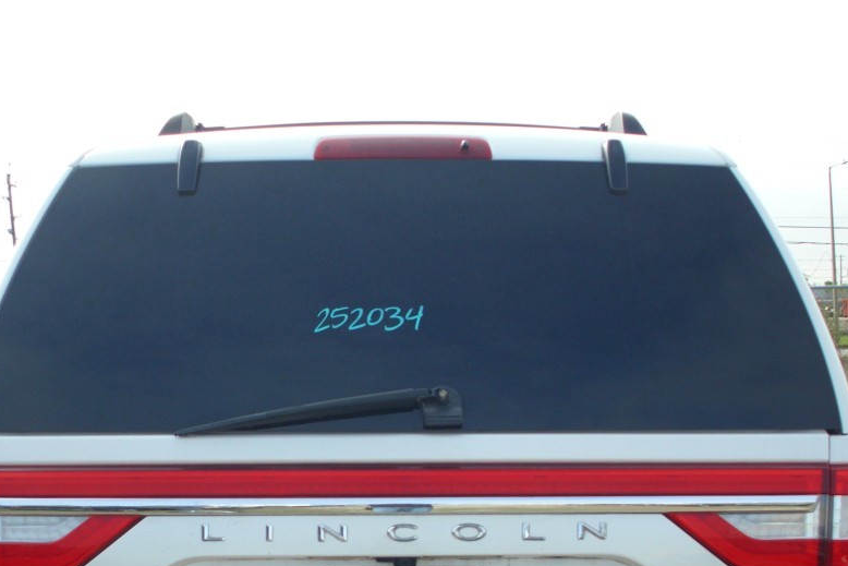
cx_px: 414
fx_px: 1531
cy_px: 519
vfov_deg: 20.5
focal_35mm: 65
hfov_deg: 31.0
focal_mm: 6.3
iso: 50
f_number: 7.3
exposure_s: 1/94
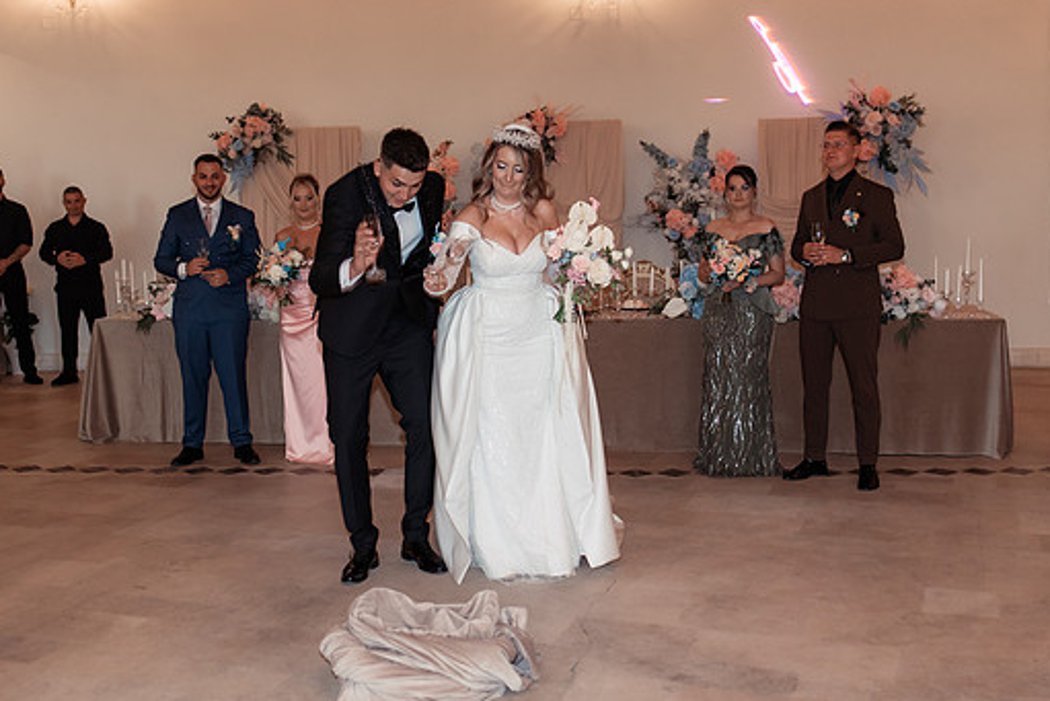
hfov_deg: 45.4
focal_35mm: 43
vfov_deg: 31.2
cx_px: 492
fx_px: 1254
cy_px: 357
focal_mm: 35
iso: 1250
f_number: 3.2
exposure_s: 1/250
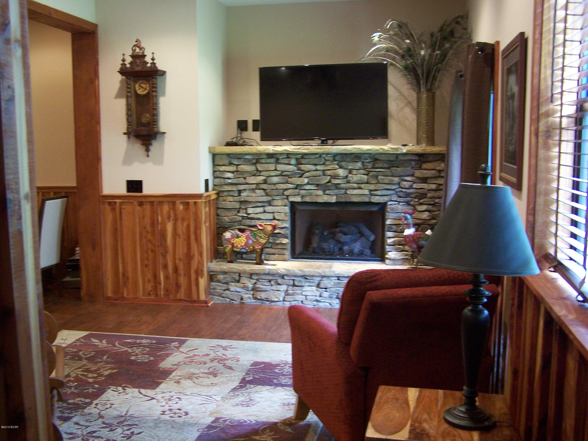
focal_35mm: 38
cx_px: 294
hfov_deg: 49.0
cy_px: 220
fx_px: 645
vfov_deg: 37.7
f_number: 2.8
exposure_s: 1/8
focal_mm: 6.3
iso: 140
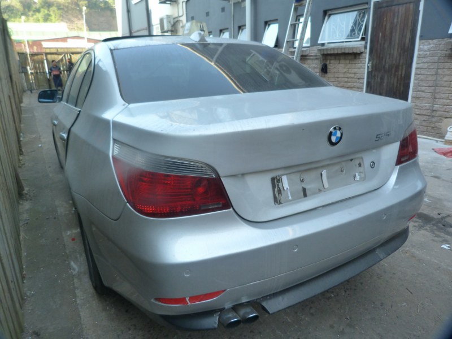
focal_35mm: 25
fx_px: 326
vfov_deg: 54.9
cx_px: 226
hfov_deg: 69.4
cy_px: 170
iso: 125
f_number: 2.8
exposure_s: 1/80
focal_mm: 4.5
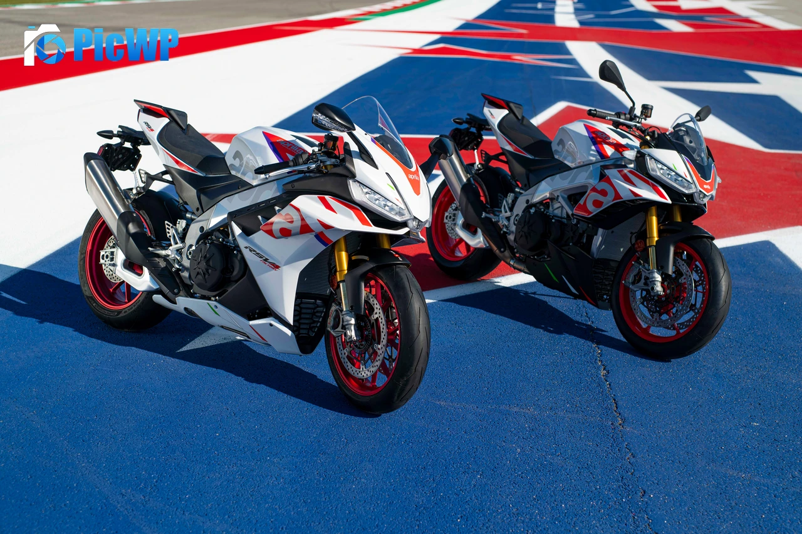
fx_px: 1114
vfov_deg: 27.0
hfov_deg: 39.6
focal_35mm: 50
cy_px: 267
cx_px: 401
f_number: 4
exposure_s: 1/2000
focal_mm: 50
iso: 100
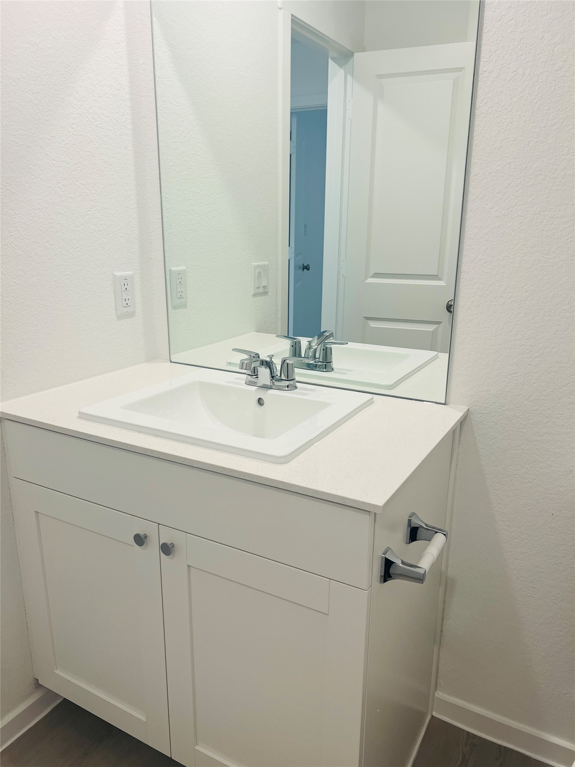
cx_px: 288
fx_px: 576
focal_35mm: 26
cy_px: 384
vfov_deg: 67.3
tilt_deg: -15.8
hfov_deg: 53.1
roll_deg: -0.4
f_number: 1.5
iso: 64
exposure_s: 1/120
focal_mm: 5.7
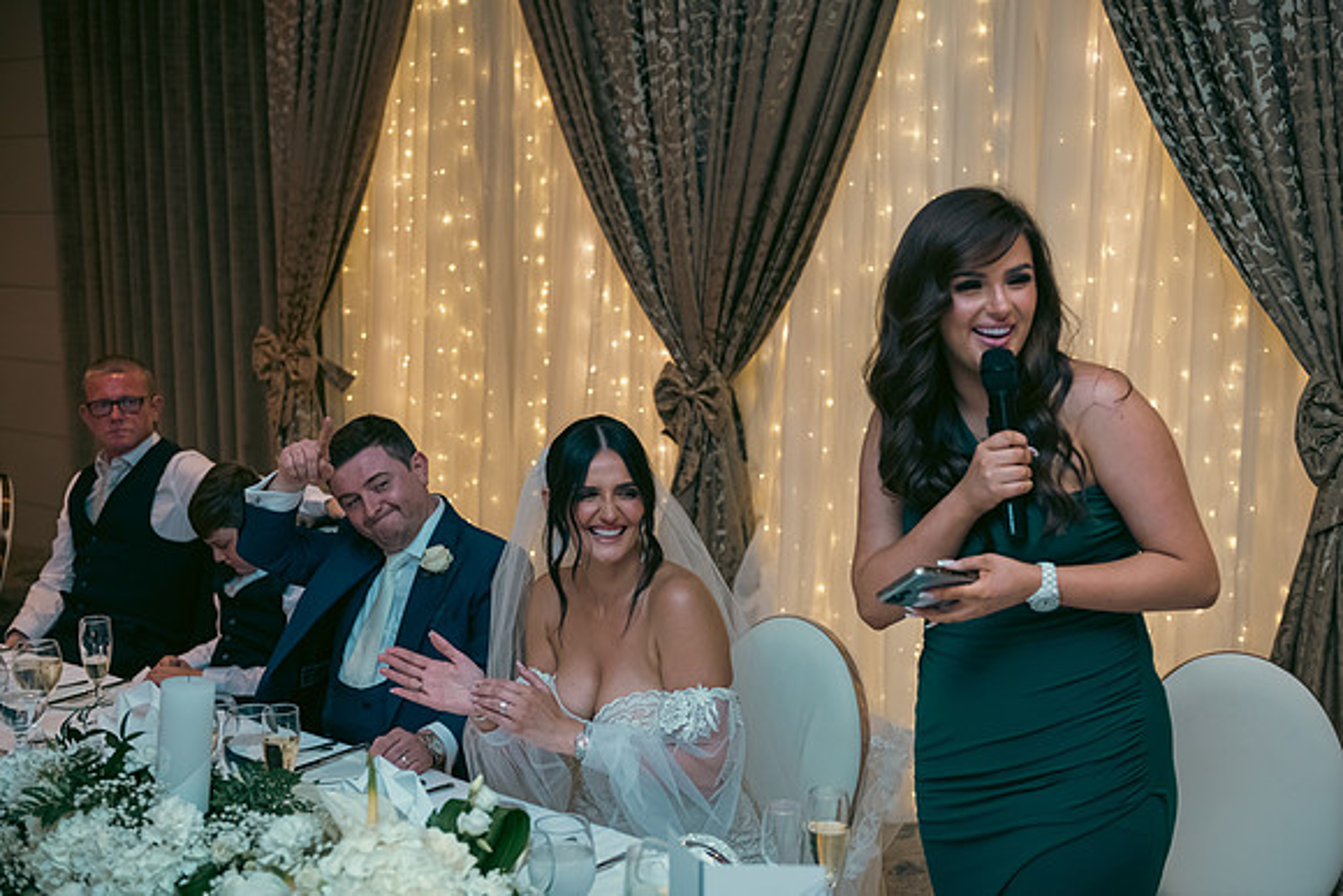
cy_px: 448
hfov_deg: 41.1
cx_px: 672
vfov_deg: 28.1
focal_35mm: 48
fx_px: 1791
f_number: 3.5
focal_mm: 48
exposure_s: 1/160
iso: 800
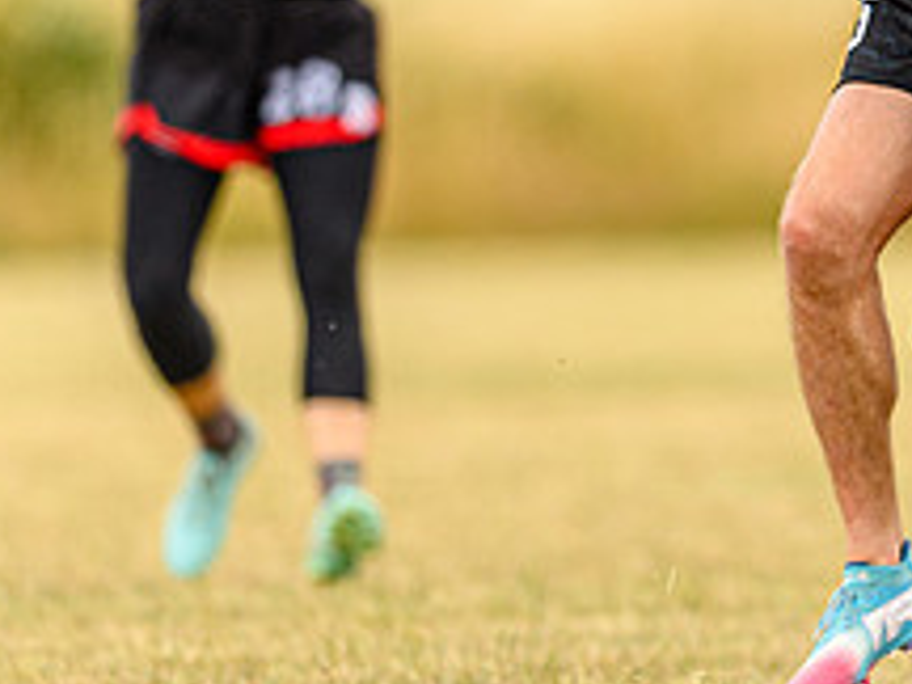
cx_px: 1019
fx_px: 34593
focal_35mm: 1313
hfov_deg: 1.5
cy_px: -105
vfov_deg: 1.1
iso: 110
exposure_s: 1/1000
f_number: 3.2
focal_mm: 400
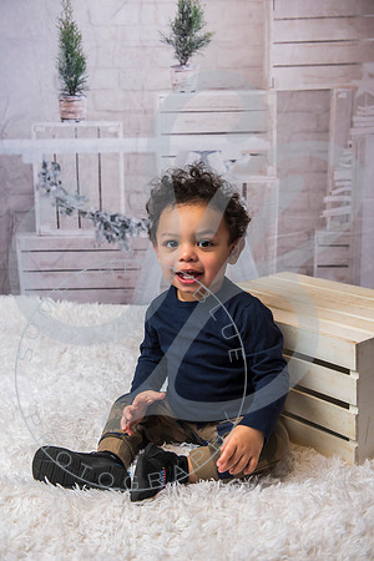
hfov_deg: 29.9
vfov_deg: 43.6
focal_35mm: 45
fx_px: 701
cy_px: 280
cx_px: 187
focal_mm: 45
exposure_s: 1/125
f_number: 4.5
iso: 500
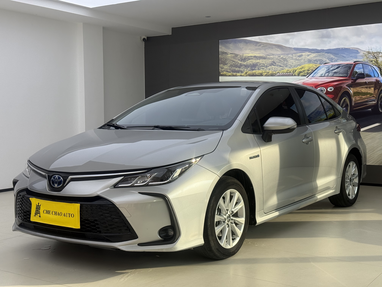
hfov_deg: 39.7
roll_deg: +0.6
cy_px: 144
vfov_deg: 30.3
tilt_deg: -2.4
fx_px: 530
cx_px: 191
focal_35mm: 48
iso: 100
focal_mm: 6.76
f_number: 1.78
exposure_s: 1/778
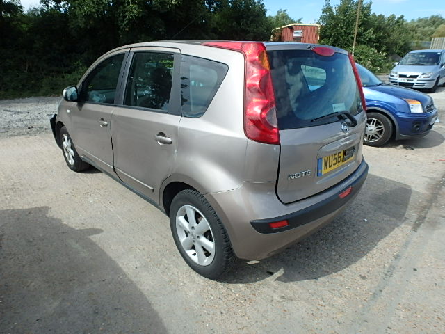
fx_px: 270
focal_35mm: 21
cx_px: 222
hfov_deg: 79.0
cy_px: 167
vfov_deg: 63.4
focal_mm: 3.7
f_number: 3.5
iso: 125
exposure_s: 1/800
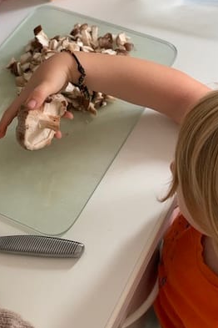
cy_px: 164
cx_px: 119
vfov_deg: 36.2
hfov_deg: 24.6
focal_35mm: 55
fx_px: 500
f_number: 2.4
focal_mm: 6
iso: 250
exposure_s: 1/60
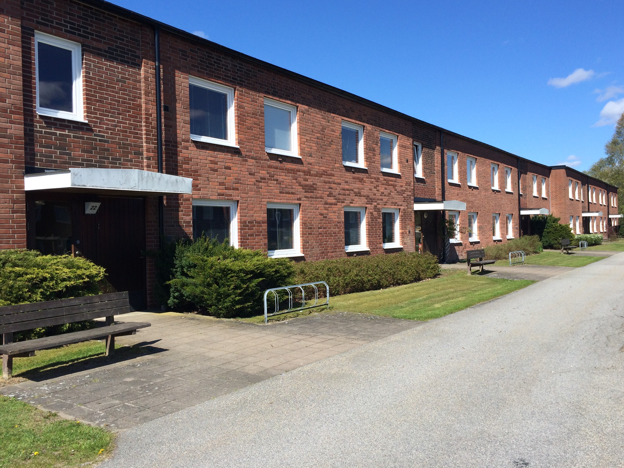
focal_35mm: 29
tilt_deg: -0.2
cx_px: 312
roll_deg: +2.5
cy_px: 234
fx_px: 523
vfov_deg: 48.2
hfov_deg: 61.7
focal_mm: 4.15
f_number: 2.2
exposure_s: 1/1642
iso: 32
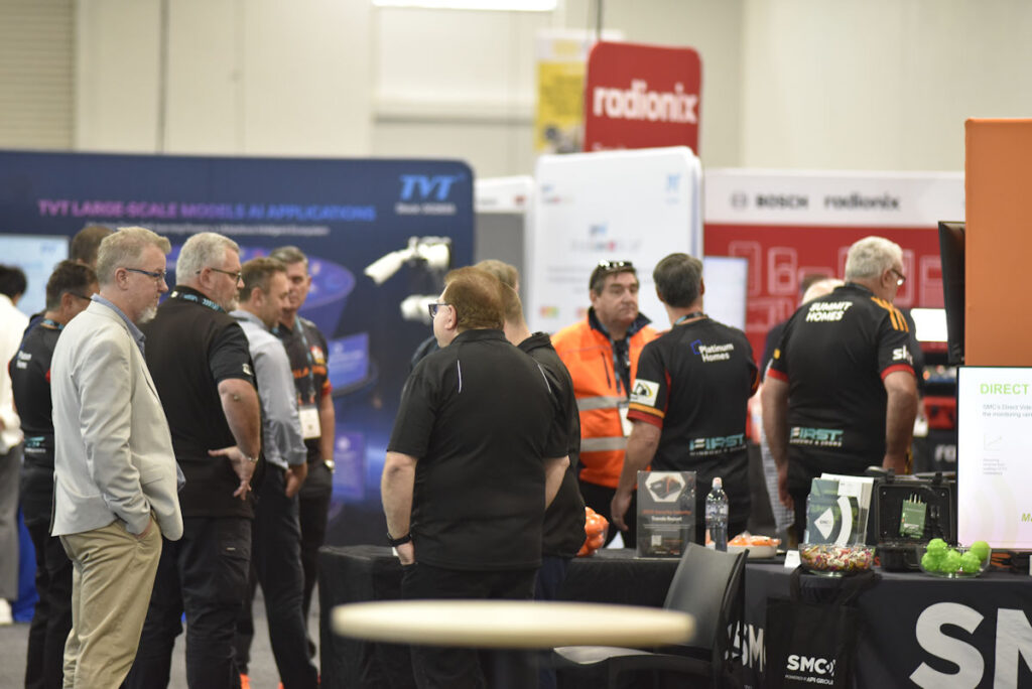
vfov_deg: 7.6
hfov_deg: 11.4
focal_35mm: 180
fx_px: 5163
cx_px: 516
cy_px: 344
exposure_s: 1/500
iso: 4500
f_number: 2.8
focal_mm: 180
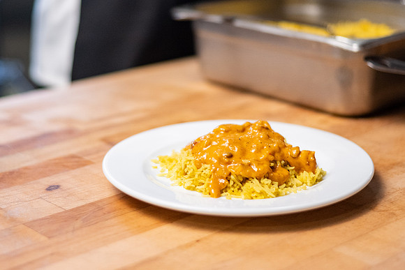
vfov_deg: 17.6
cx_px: 145
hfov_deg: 26.1
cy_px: 95
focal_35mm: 77
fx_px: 869
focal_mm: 50
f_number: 1.8
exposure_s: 1/1250
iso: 1600
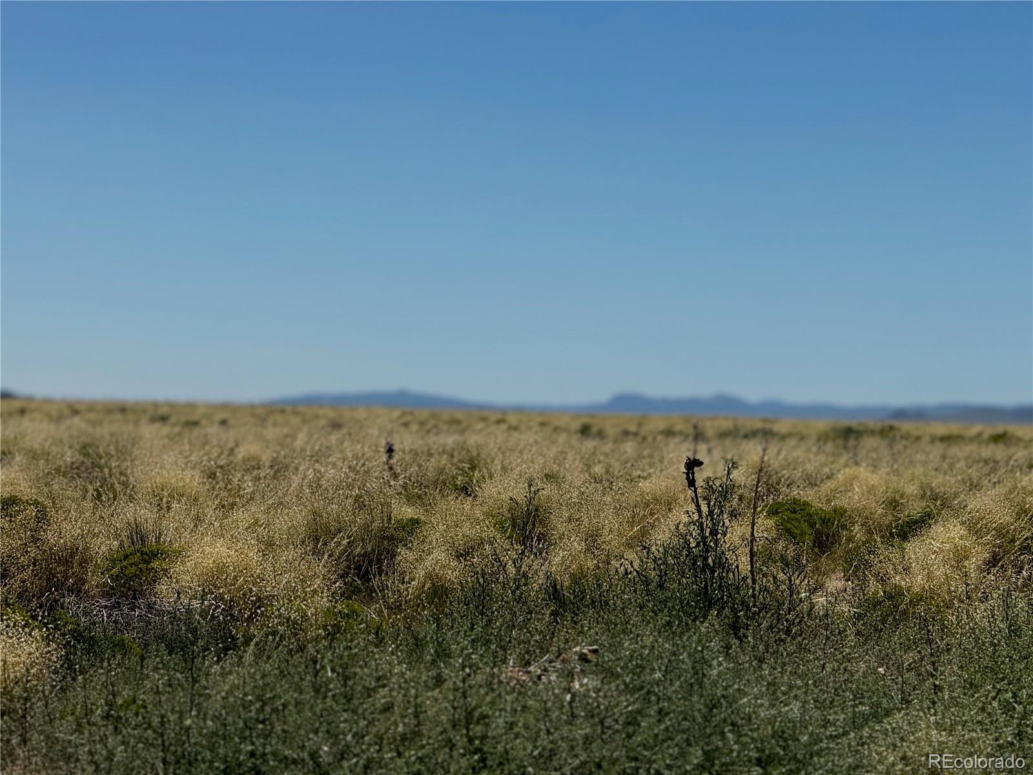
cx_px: 516
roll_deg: -1.6
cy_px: 388
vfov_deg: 12.3
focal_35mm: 120
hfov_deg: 16.4
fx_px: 3581
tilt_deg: -0.1
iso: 50
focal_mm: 15.66
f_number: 2.8
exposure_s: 1/2817
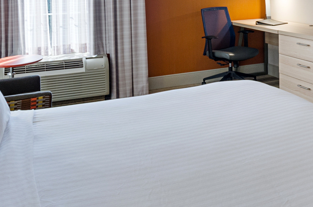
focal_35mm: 45
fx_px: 394
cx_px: 226
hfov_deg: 42.3
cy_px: 9
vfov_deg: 28.1
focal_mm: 11
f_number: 7.1
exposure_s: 1
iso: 320
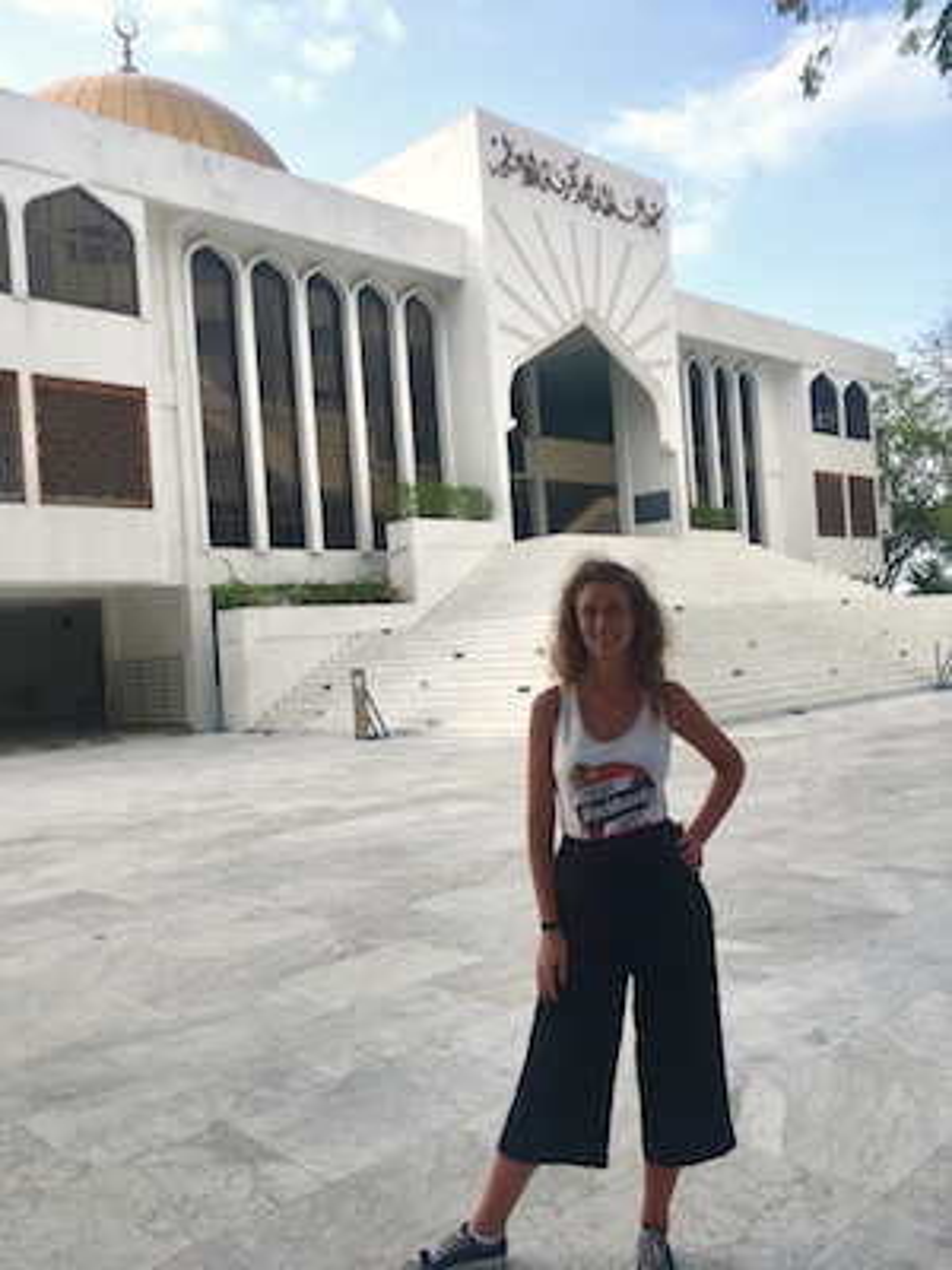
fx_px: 1063
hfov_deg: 48.2
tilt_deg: -1.7
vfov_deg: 61.7
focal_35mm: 29
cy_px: 635
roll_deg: +4.5
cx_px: 476
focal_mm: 4.15
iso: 25
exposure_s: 1/746
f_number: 2.2
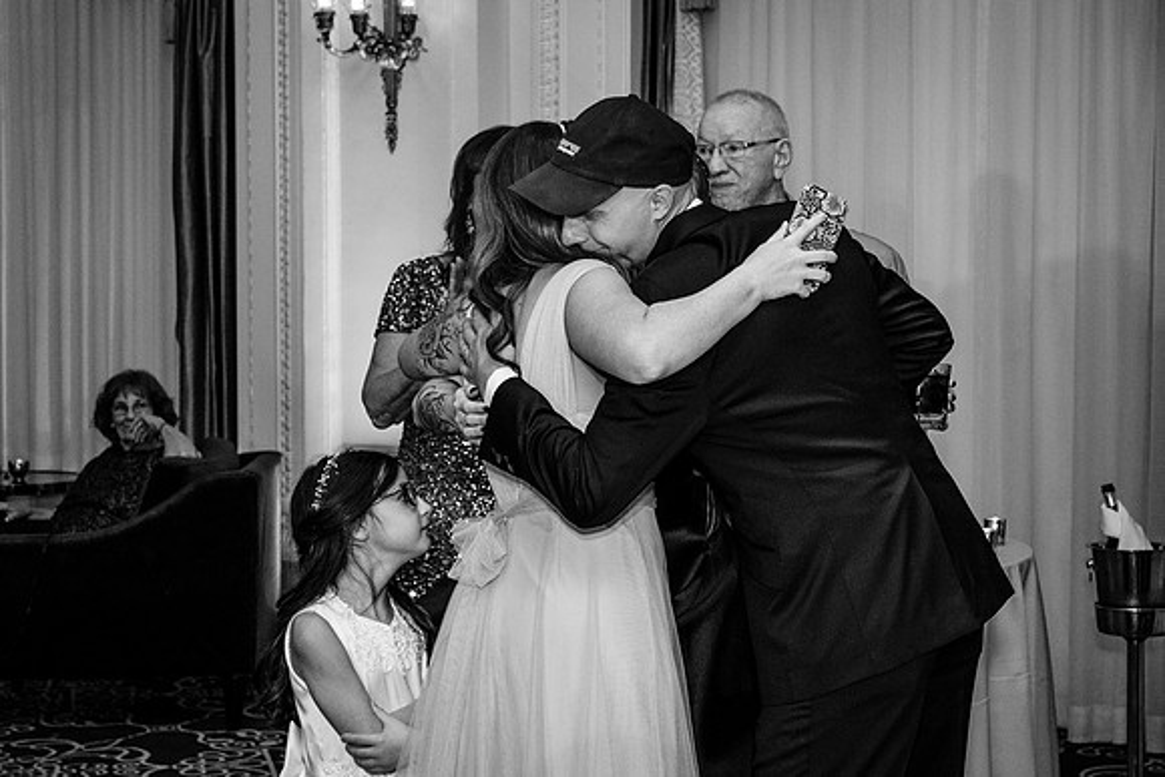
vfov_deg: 20.6
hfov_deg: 30.5
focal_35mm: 66
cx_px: 606
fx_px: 2140
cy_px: 328
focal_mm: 48
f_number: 5.6
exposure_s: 1/160
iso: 2000
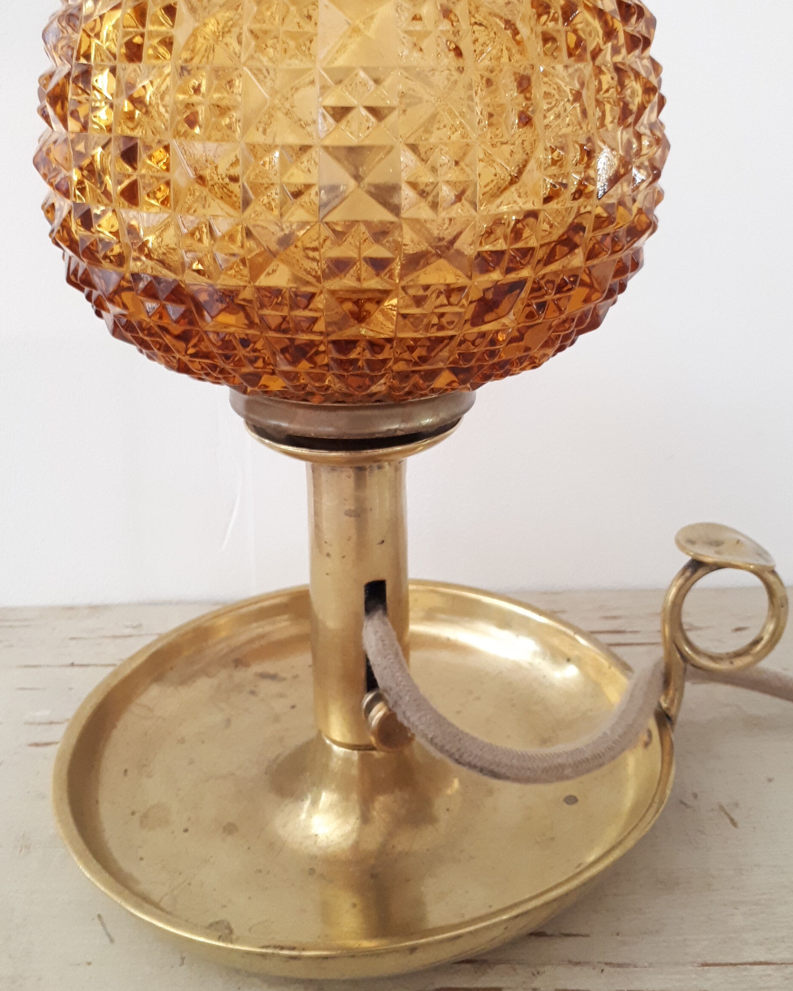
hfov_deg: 40.1
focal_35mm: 37
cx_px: 382
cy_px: 345
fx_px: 1085
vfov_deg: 48.4
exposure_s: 1/17
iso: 320
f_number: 1.9
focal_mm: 3.6
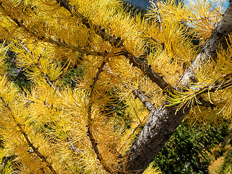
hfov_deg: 45.6
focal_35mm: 41
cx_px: 99
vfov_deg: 35.1
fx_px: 275
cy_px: 79
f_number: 8
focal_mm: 12
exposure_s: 1/160
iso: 200
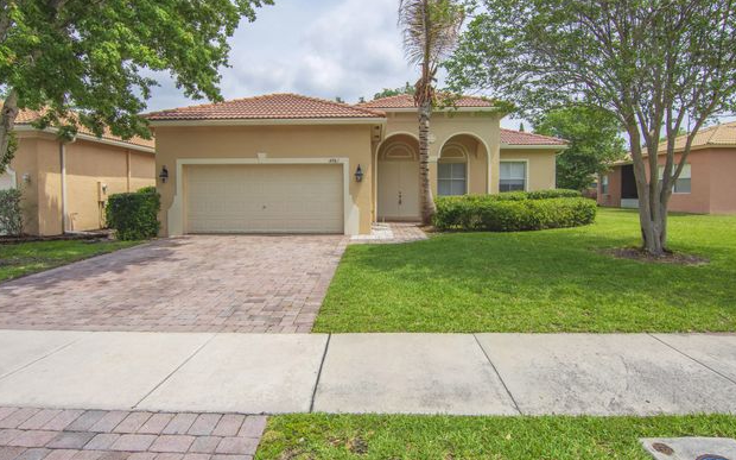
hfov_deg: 83.6
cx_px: 368
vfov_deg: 58.2
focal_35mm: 21
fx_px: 412
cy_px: 209
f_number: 8
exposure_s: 1/800
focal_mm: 13
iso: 320
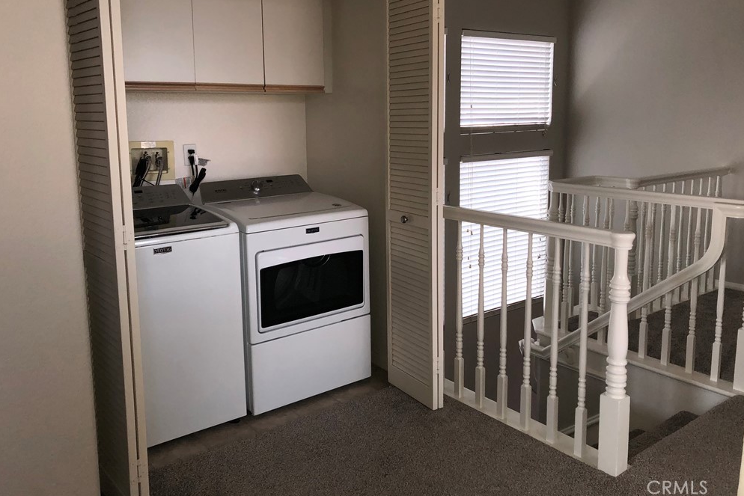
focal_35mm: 30
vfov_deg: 43.5
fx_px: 620
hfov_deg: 61.9
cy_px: 211
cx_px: 368
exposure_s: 1/120
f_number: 1.8
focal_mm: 3.99
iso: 50
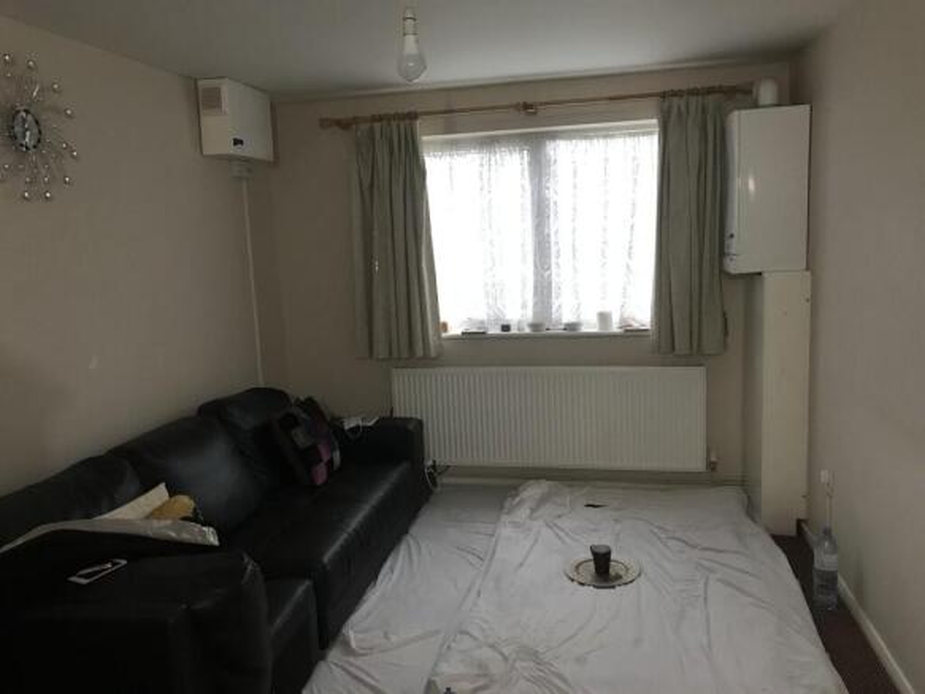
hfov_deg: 63.5
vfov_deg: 49.7
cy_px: 347
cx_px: 462
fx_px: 748
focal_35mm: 28
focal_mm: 3.99
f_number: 1.8
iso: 100
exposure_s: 1/17
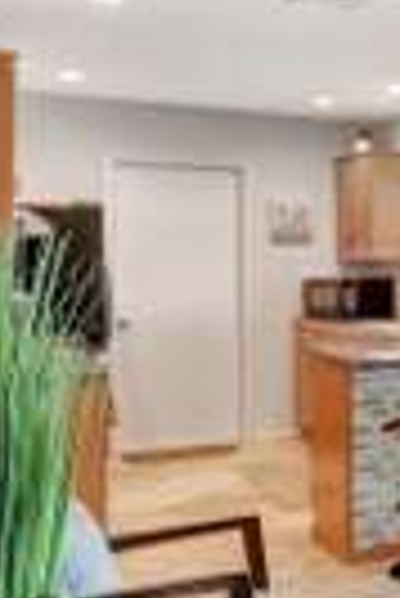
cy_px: 263
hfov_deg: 18.9
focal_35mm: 54
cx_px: 733
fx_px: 898
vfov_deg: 36.8
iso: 1000
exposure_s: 1/13
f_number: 8
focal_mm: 10
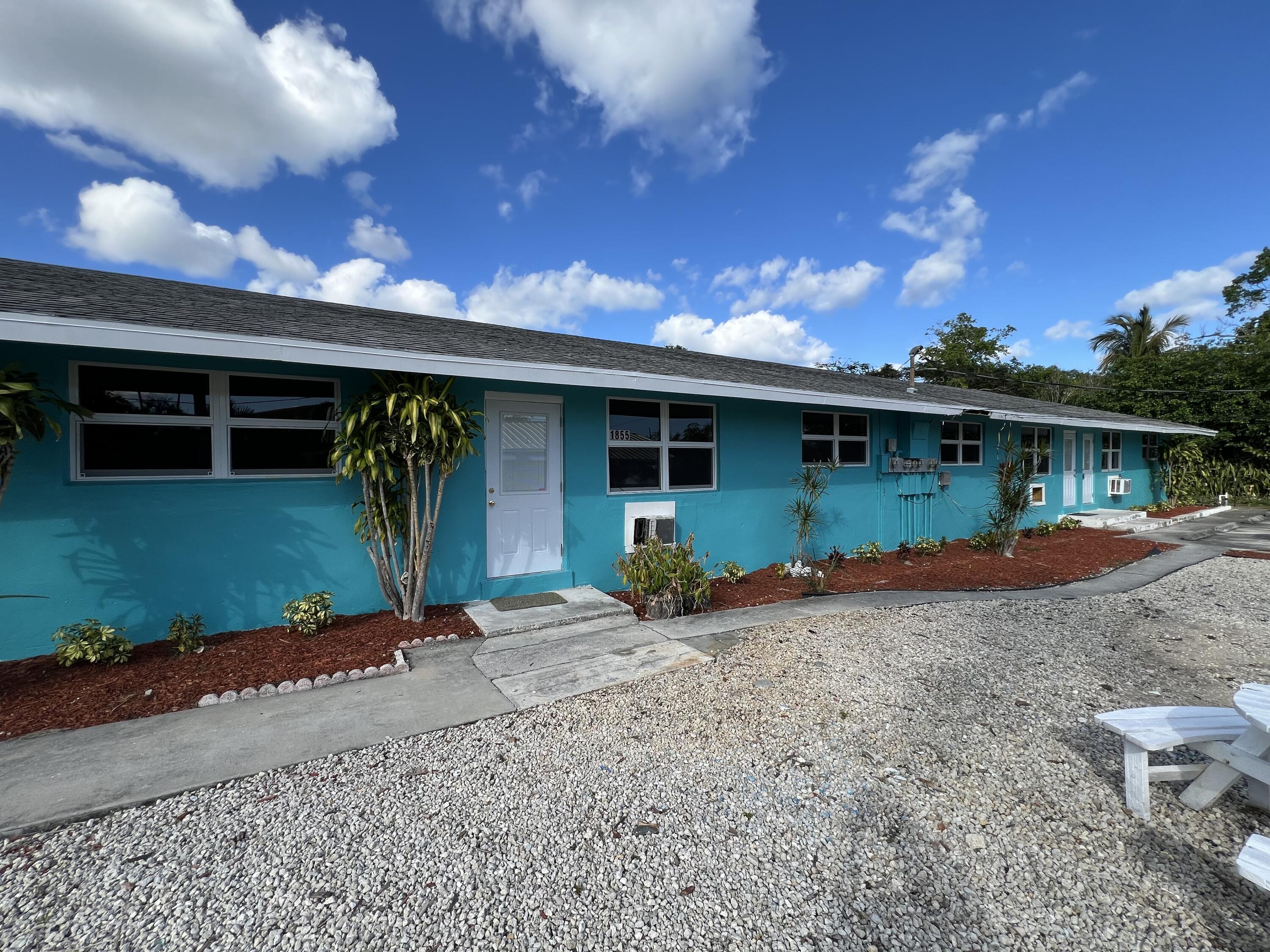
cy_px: 476
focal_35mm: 13
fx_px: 477
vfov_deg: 89.9
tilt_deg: -1.4
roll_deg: +0.3
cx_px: 635
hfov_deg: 106.2
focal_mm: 1.57
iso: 32
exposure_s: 1/1004
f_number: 1.8
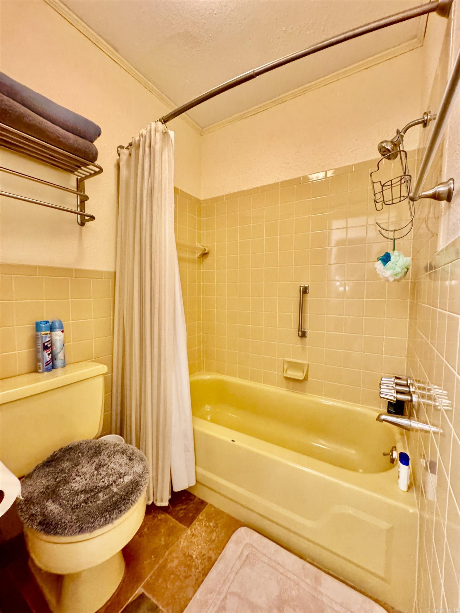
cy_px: 306
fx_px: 248
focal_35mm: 14
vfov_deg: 102.1
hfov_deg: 85.7
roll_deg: -0.3
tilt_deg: -4.2
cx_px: 230
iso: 1000
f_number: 2.2
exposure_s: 1/60
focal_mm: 2.22
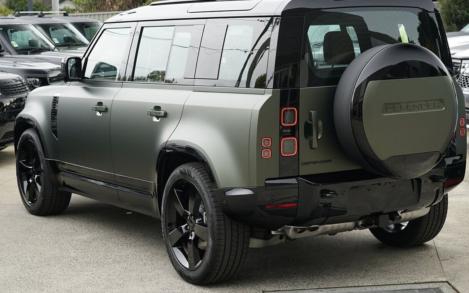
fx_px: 780
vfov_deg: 21.3
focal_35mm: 61
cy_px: 136
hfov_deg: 33.5
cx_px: 240
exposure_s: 1/125
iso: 1000
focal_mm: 57
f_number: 7.1
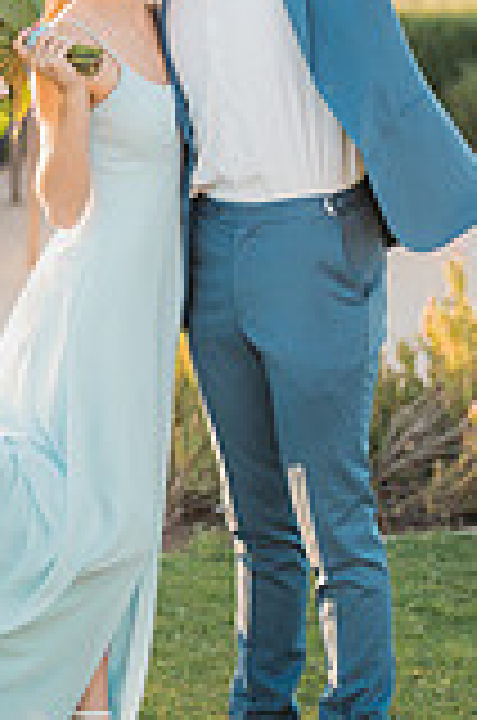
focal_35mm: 141
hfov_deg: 9.7
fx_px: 2814
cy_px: 158
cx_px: 252
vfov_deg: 14.5
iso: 200
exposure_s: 1/2000
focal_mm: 50
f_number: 1.2
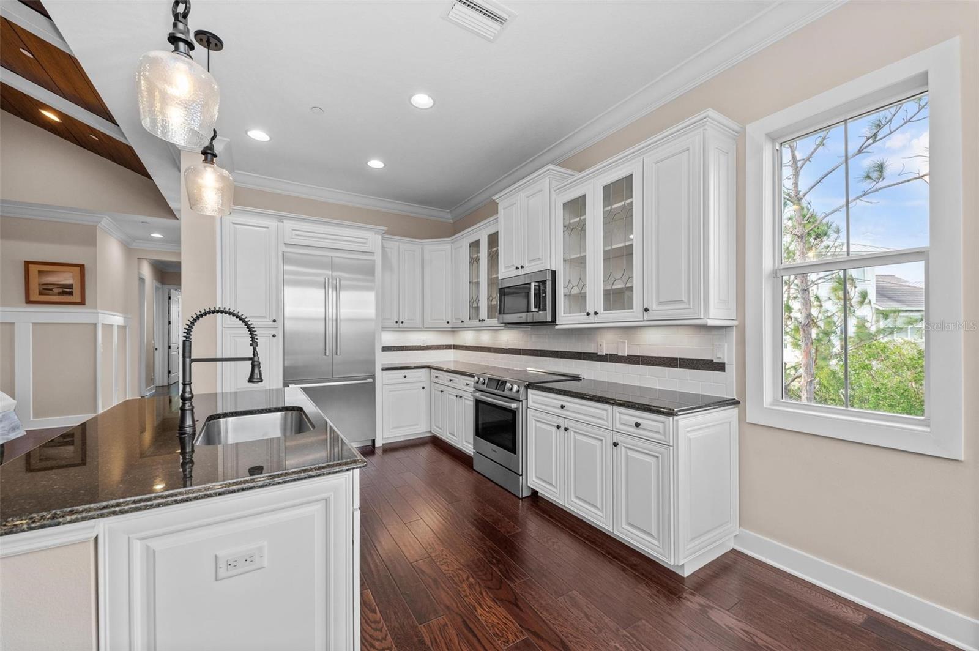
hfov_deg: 104.3
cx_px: 490
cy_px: 326
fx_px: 380
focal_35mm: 14
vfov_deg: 81.1
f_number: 8
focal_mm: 14
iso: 400
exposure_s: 1/20
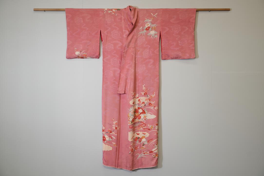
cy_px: 88
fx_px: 381
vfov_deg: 26.0
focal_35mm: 52
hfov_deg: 38.2
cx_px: 132
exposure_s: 1/60
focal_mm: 52
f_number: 4
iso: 320
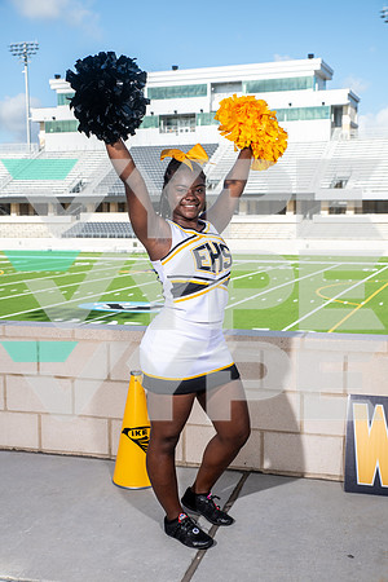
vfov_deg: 42.7
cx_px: 194
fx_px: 744
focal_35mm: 46
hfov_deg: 29.2
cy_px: 291
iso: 100
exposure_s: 1/320
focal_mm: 46
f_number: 7.1
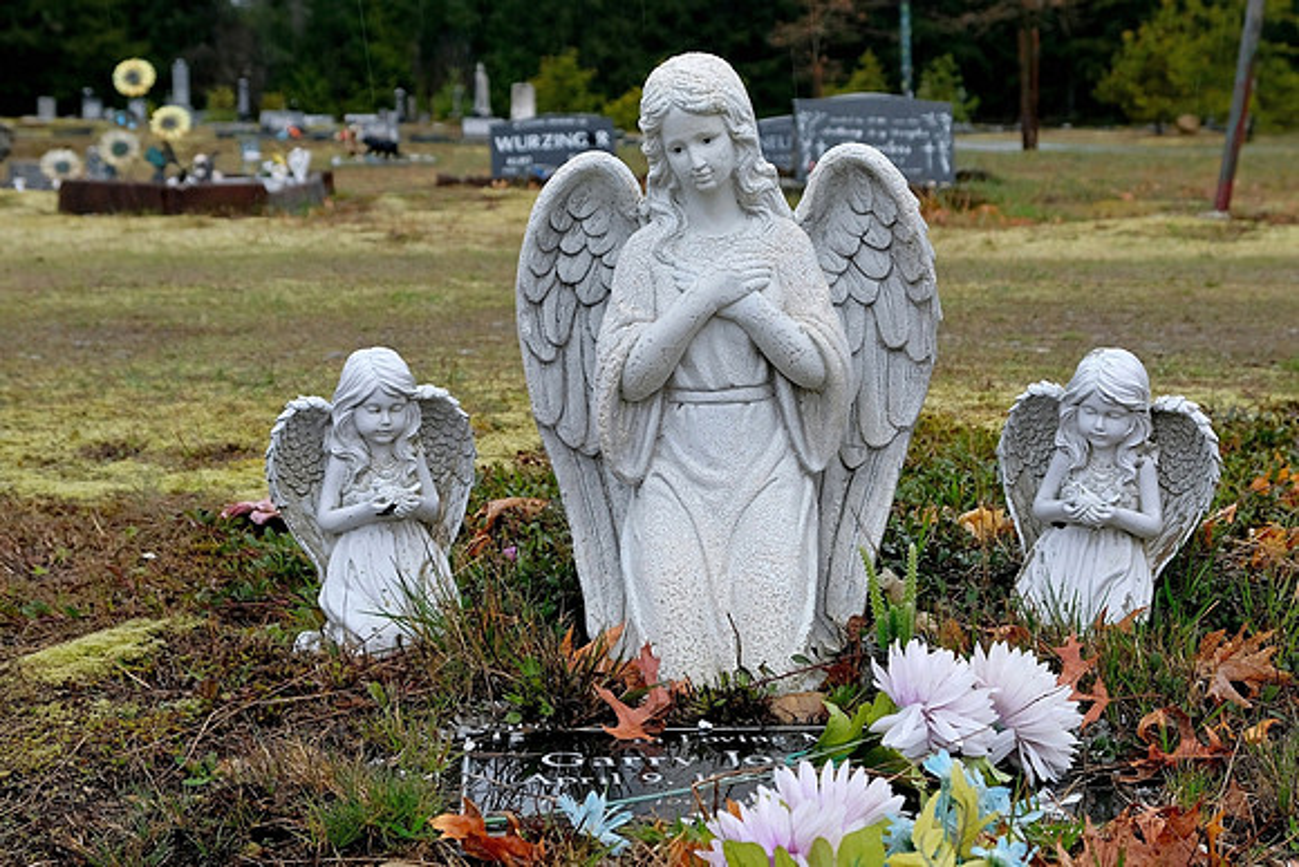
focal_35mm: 47
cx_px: 650
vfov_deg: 28.7
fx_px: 1696
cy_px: 434
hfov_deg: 41.9
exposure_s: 1/100
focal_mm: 31.5
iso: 400
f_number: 5.6
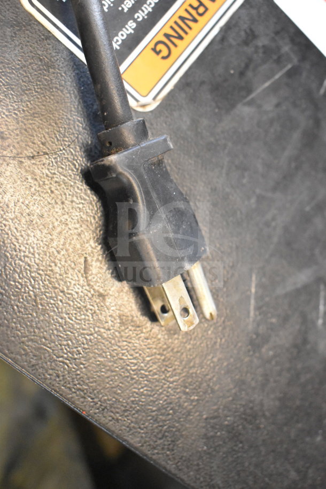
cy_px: 244
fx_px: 550
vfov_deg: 47.9
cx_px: 163
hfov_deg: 33.0
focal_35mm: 40
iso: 6400
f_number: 5.6
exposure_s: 1/125
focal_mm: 27
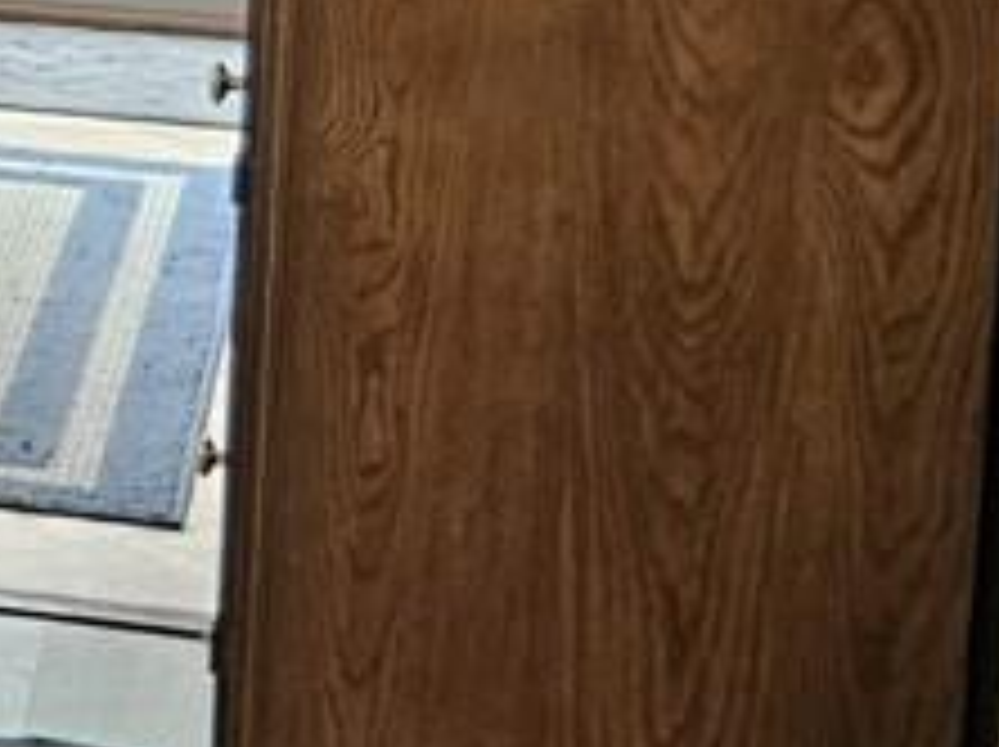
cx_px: -1620
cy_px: -207
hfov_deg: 10.0
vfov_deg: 8.8
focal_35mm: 166
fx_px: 4786
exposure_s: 1/120
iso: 160
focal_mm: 5.4
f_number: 1.8
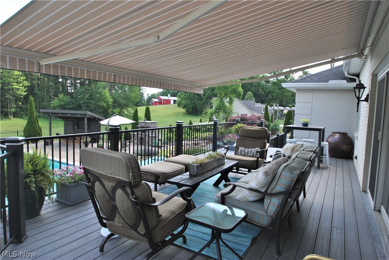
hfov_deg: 77.3
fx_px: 243
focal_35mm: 22
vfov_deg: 56.2
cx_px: 194
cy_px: 130
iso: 110
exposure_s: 1/125
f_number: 5.6
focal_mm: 15
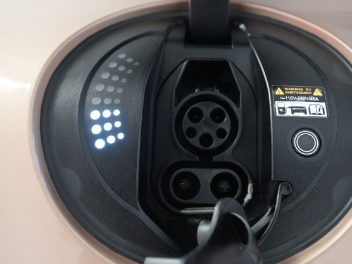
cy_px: 134
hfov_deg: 58.2
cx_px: 196
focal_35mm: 31
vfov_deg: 45.4
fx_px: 315
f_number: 4
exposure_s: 1/160
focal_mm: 28
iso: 10000
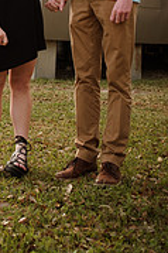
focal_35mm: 88
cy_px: -54
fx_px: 617
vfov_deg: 21.4
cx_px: 18
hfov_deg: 15.3
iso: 400
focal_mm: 23
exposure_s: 1/2000
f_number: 2
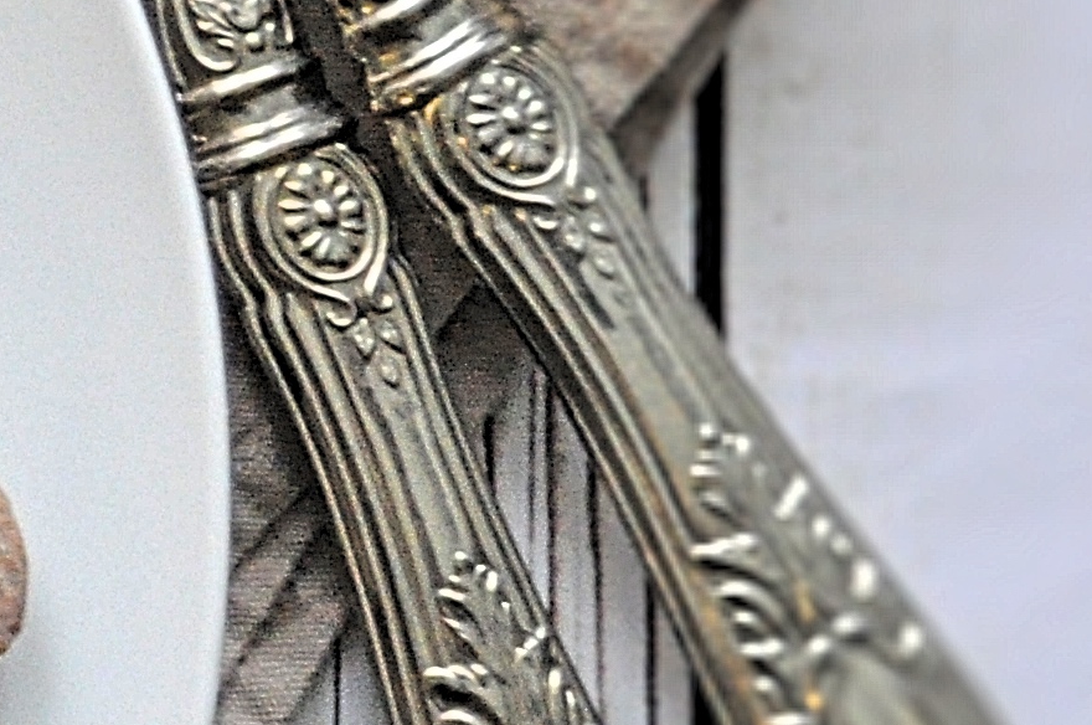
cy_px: 615
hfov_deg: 8.2
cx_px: -1315
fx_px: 7088
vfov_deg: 5.8
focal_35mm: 234
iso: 1600
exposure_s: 1/30
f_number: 4.8
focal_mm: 32
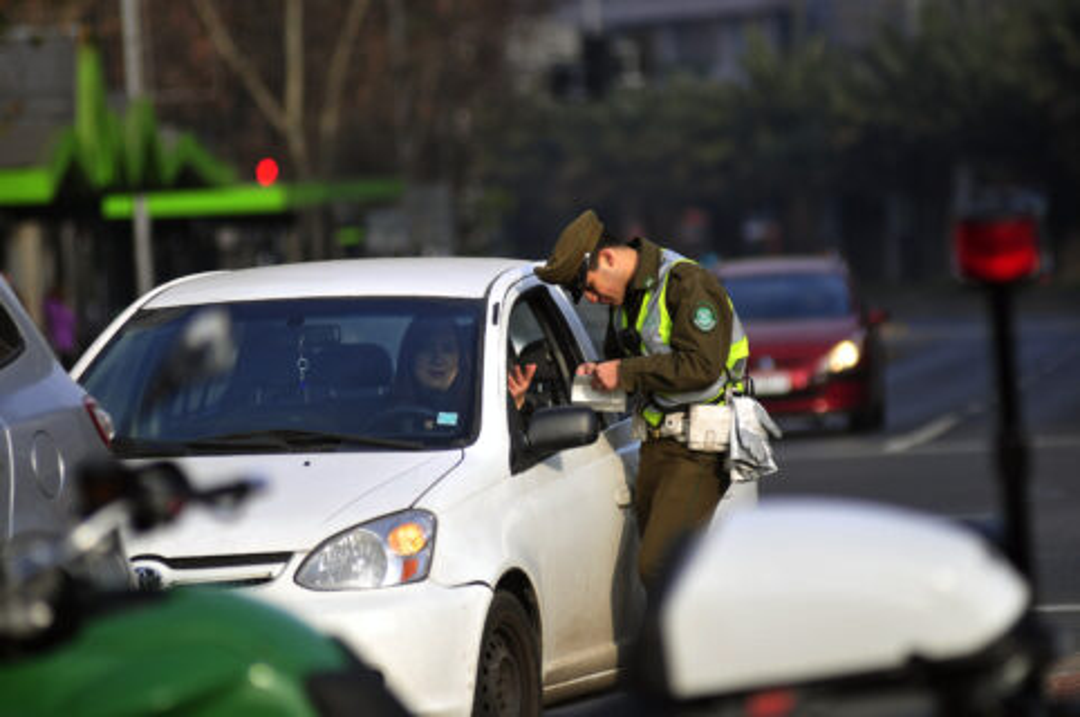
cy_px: 358
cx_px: 540
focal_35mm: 300
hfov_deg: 6.9
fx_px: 8988
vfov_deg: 4.6
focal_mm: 200
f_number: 2.8
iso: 100
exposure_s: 1/640
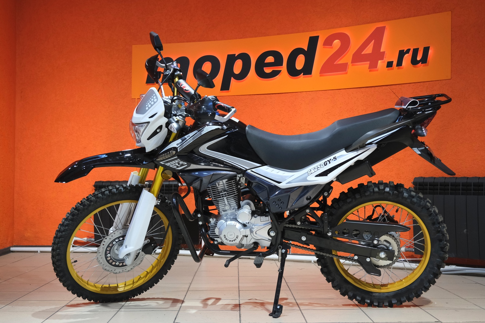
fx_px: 593
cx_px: 242
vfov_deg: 30.5
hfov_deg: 44.5
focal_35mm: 44
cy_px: 162
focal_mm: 29.2
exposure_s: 1/100
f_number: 4
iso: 1600
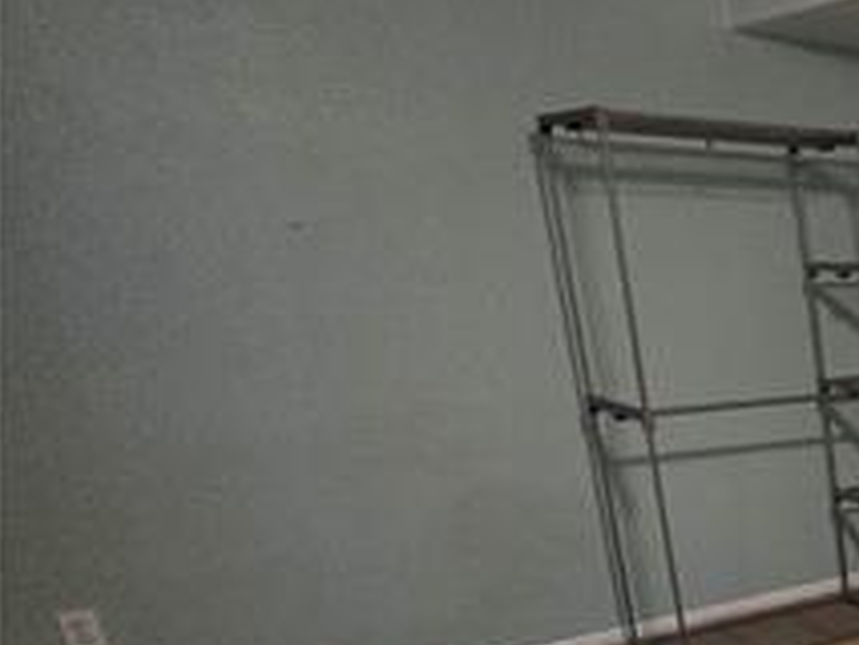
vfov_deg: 34.9
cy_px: 572
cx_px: 1286
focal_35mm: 39
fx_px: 968
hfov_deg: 29.2
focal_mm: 2.2
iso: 1000
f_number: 2.2
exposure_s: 1/60
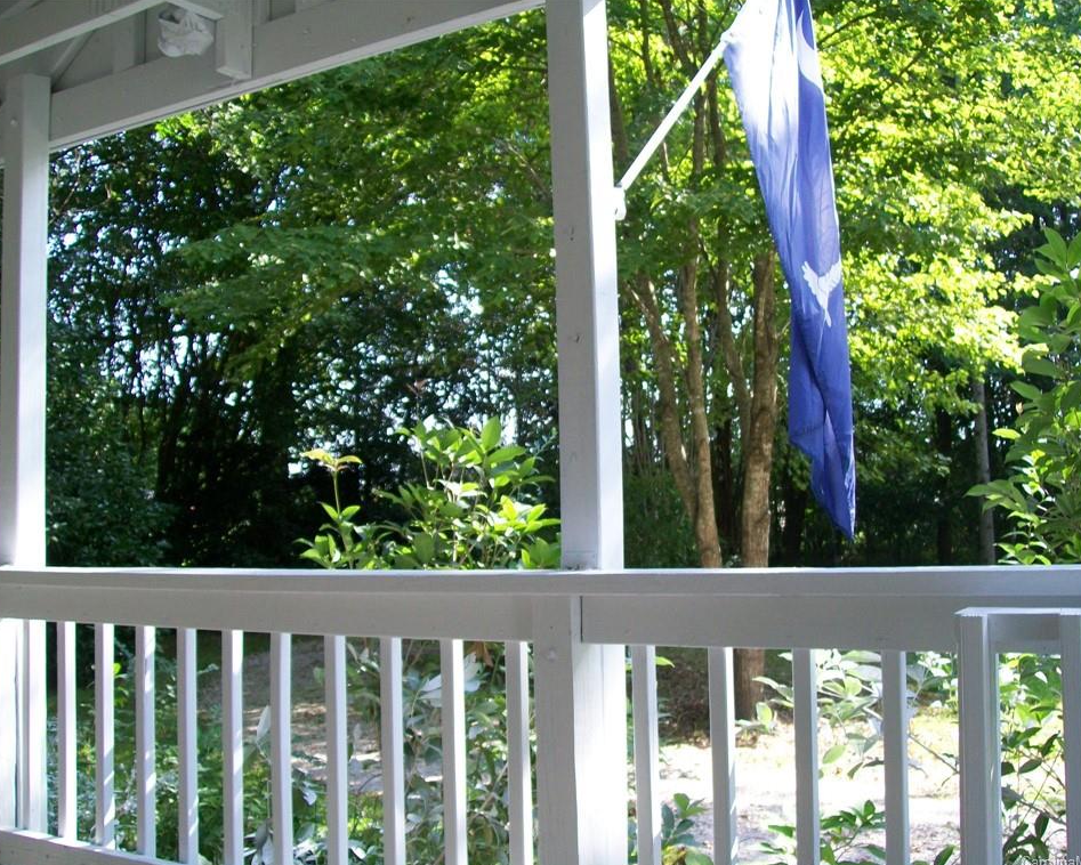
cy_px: 435
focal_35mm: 38
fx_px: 1216
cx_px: 567
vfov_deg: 39.2
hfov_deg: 47.9
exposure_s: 1/100
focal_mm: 6
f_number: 2.7
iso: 64
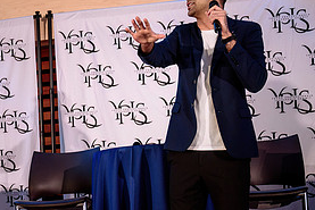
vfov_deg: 15.5
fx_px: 762
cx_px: 16
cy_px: 201
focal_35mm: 87
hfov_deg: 22.6
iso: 640
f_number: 2.8
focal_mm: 35
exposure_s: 1/200
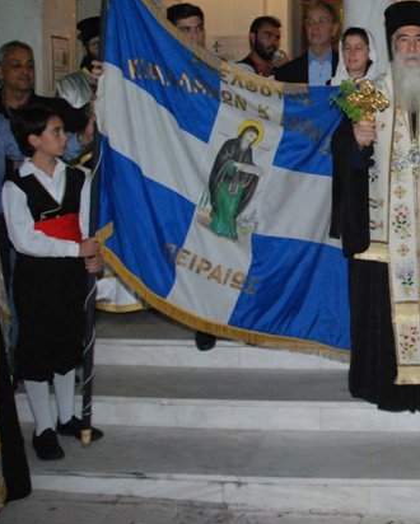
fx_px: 776
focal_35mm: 50
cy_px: 182
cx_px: 450
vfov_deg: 37.0
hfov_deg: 27.9
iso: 1600
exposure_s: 1/50
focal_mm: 18
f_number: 3.5
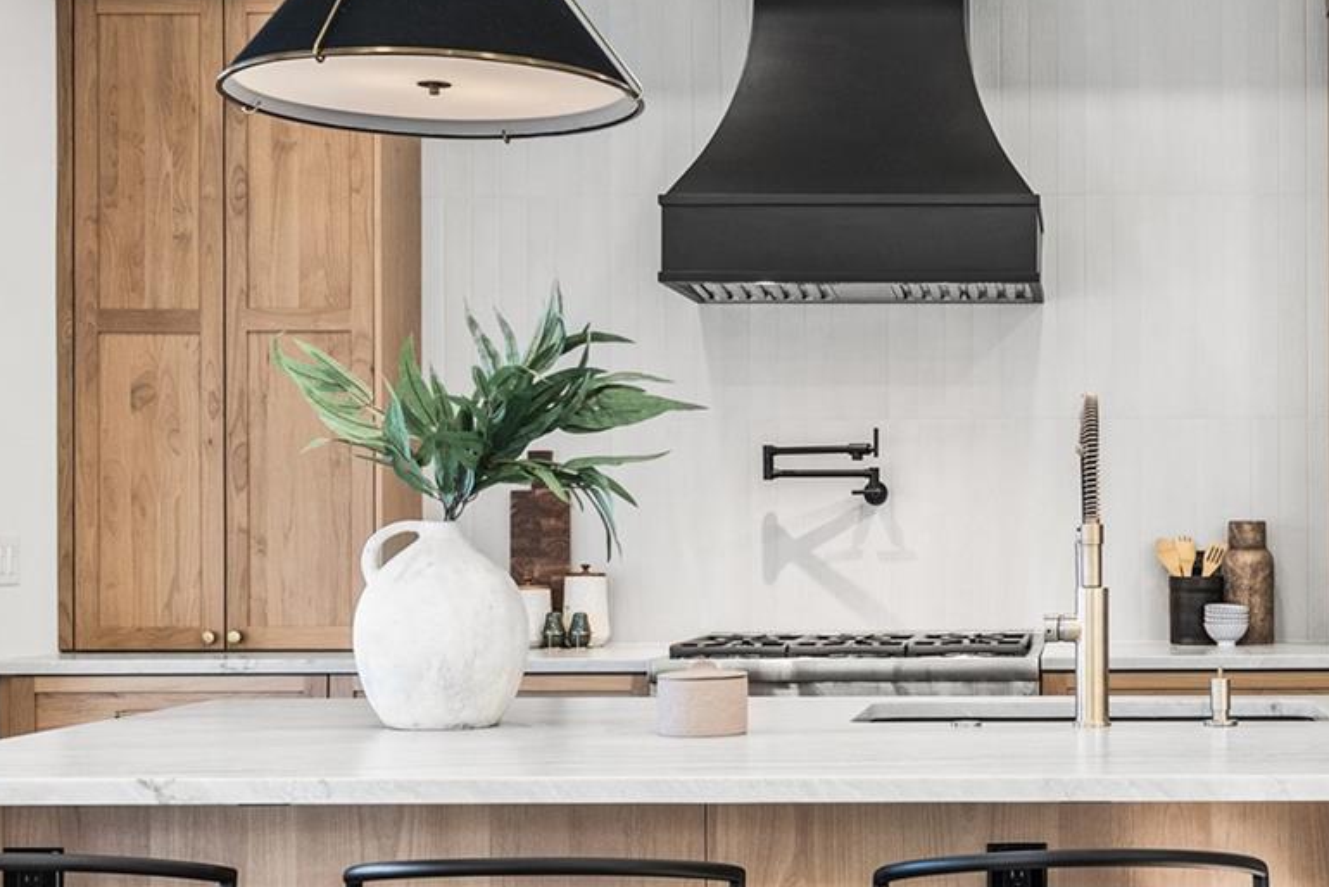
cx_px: 1084
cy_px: 540
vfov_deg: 25.0
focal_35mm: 54
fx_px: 1994
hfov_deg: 35.5
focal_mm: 26
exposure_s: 1/13
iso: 800
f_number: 8
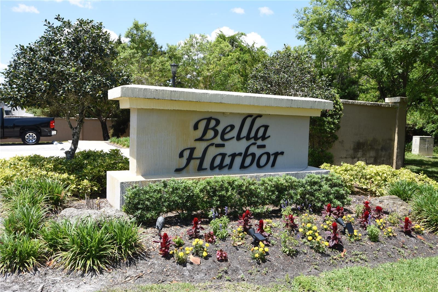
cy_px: 146
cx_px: 219
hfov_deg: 64.6
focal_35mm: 28
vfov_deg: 45.7
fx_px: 347
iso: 100
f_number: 6.3
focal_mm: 19
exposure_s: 1/160
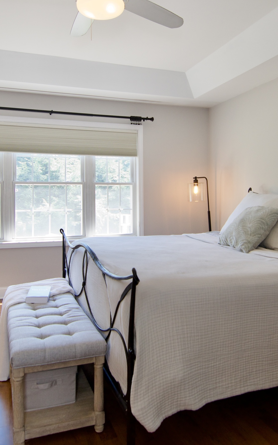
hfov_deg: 43.3
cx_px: 143
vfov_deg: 64.6
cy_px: 192
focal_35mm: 29
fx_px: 350
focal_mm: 11
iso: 500
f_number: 4
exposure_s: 1/60
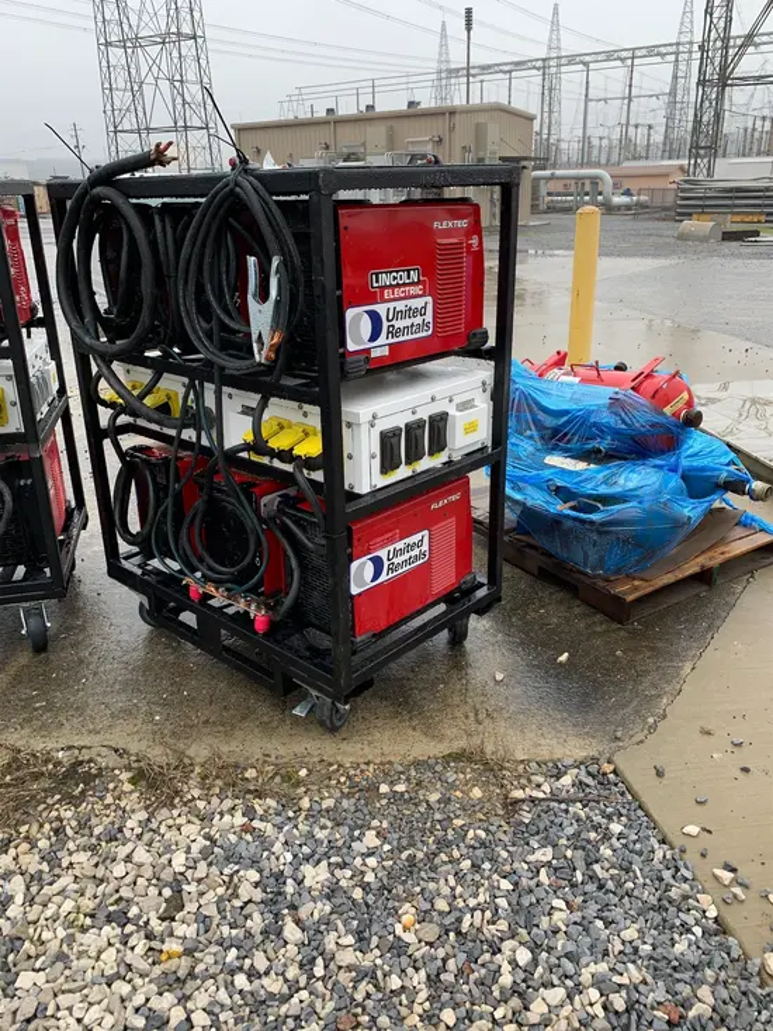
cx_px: 386
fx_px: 774
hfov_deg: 53.1
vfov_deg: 67.3
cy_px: 516
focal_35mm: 26
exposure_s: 1/128
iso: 25
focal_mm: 4.25
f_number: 1.8
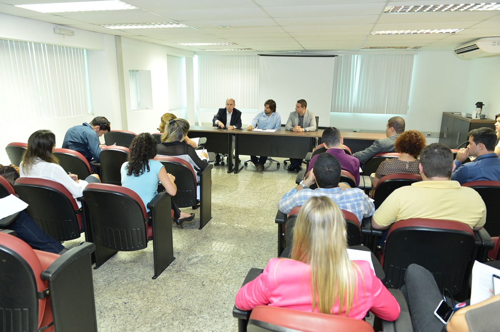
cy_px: 166
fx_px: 333
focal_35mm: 24
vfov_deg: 53.0
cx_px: 250
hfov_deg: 73.8
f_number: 4.5
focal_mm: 24
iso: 2500
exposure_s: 1/80
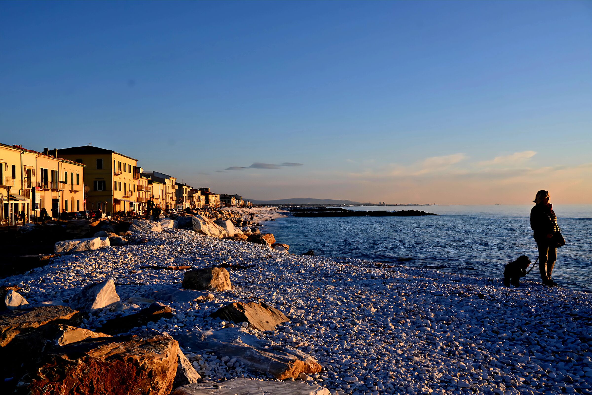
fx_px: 592
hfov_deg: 53.1
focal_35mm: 36
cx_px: 296
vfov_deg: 36.9
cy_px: 198
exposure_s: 1/161
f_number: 9
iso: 100
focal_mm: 24
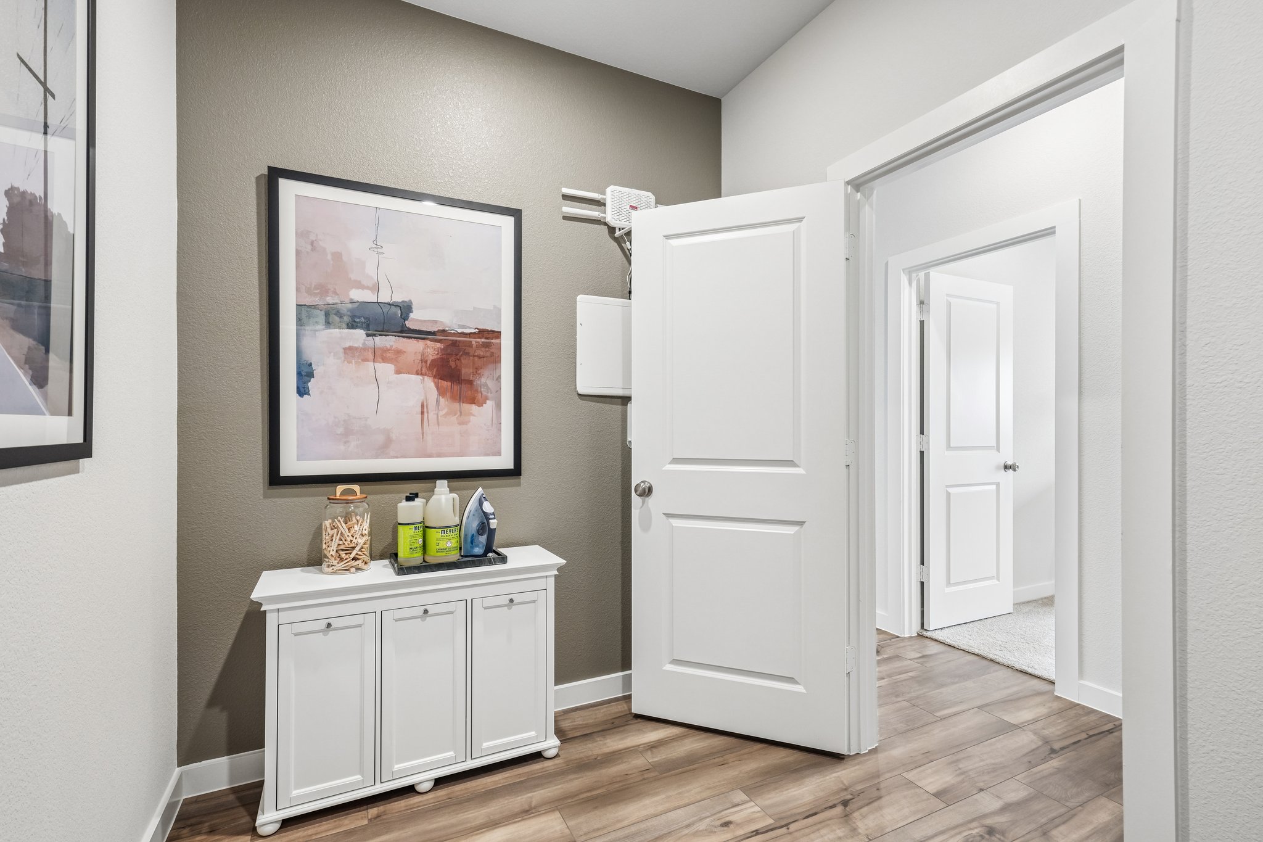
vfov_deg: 73.7
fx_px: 561
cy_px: 421
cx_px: 632
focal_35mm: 16
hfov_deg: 96.7
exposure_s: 1/8
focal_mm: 16
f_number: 8
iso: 400
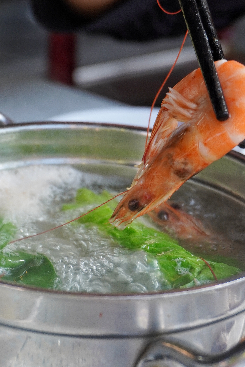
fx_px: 998
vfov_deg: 20.9
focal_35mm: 98
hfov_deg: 14.0
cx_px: 110
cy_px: 166
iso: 320
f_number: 5.6
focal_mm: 41
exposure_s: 1/80
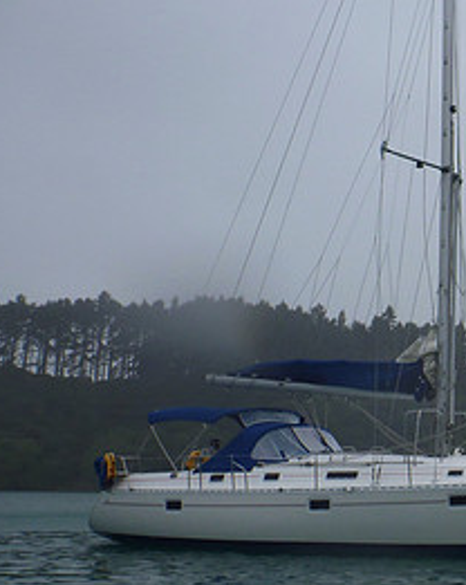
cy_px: 234
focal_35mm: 63
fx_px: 1089
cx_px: 618
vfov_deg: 30.0
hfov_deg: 21.6
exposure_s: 1/1000
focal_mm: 5.2
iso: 100
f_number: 3.4
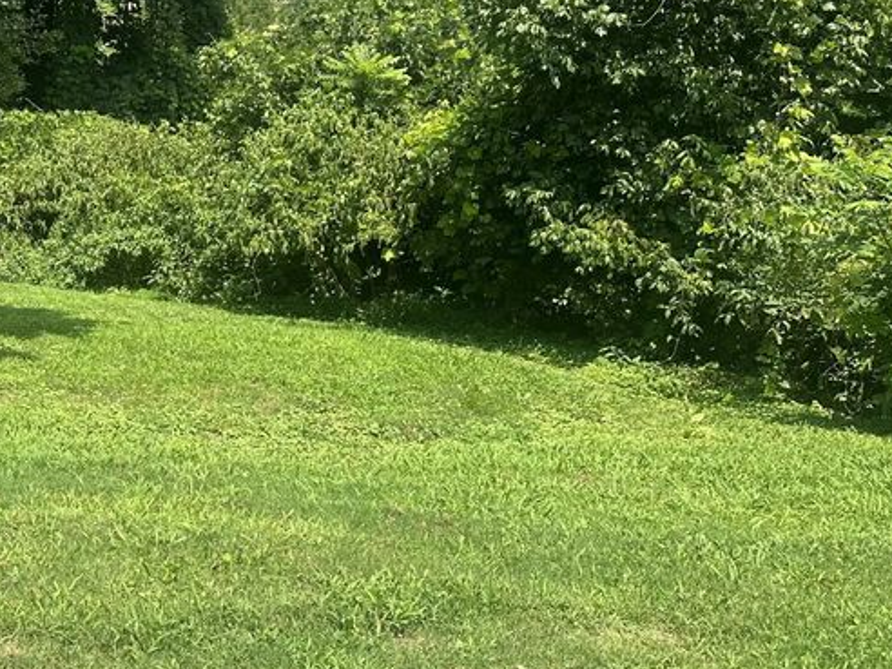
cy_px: 279
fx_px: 1288
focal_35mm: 50
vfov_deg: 29.1
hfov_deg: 34.5
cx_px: -11
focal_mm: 6.86
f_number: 1.78
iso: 80
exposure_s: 1/2299
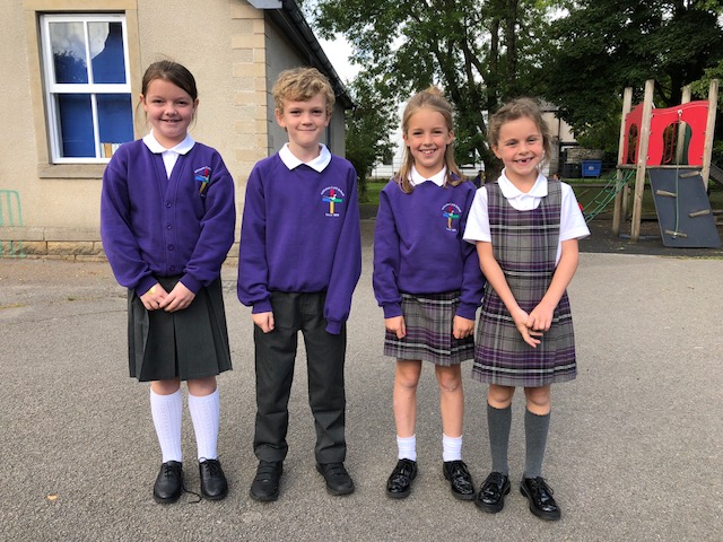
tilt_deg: -11.3
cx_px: 362
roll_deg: -0.5
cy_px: 271
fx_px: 585
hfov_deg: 63.4
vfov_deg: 49.7
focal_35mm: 28
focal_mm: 3.99
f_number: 1.8
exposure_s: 1/505
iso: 20
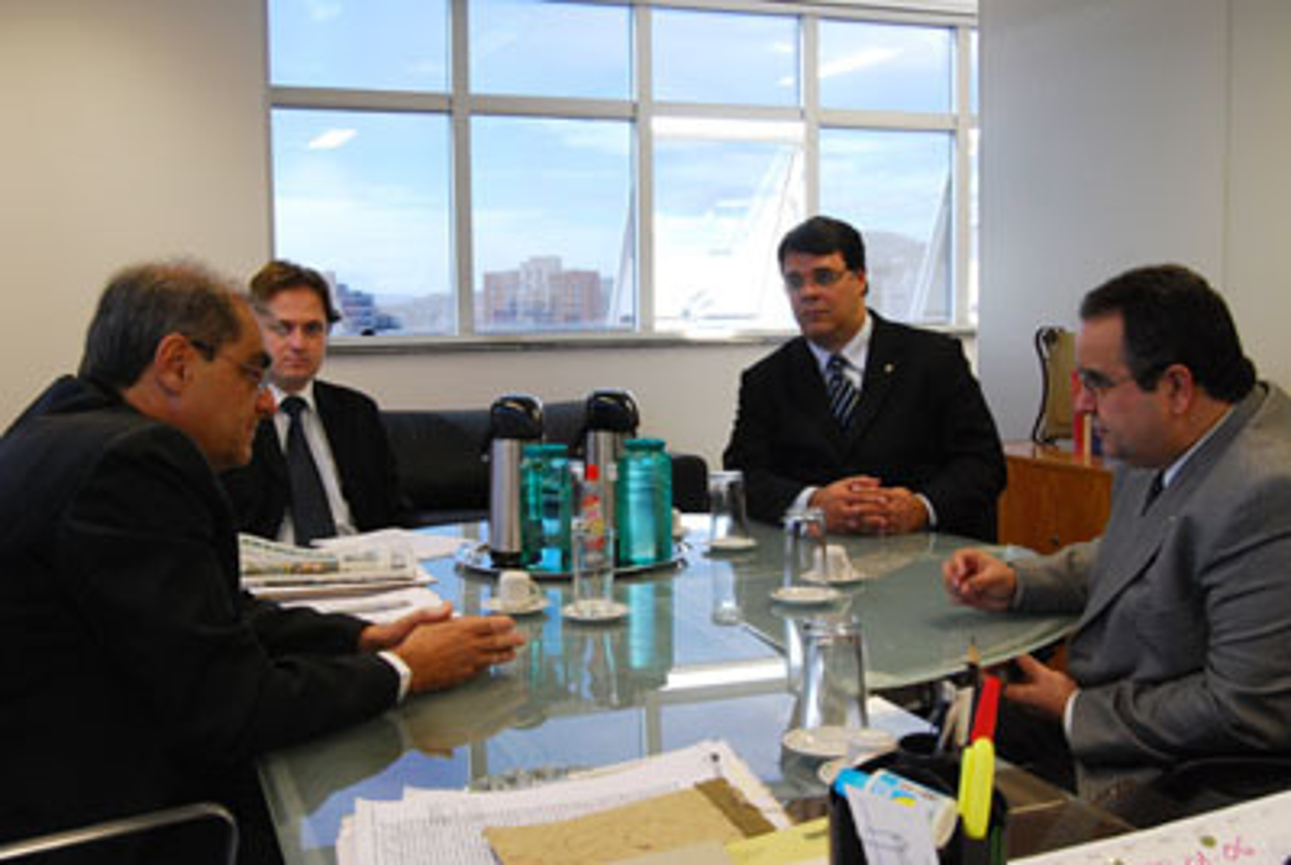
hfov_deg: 49.5
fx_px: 1401
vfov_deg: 34.3
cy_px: 432
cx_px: 646
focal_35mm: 39
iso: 800
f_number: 10
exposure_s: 1/40
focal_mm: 26
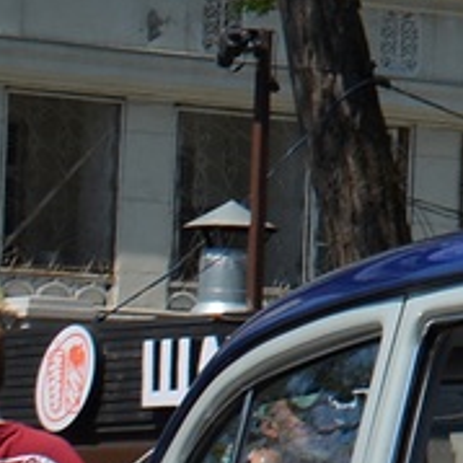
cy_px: 489
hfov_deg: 5.9
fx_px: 4192
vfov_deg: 6.3
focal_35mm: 277
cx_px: 1354
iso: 100
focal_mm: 26
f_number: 9
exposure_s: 1/320
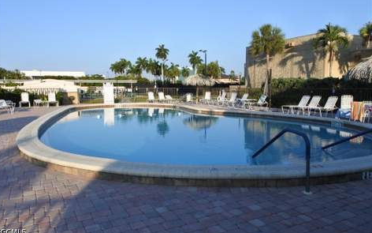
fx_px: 284
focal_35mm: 28
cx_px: 184
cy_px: 111
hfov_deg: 66.5
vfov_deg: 44.5
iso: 160
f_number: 5.6
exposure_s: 1/400
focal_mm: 10
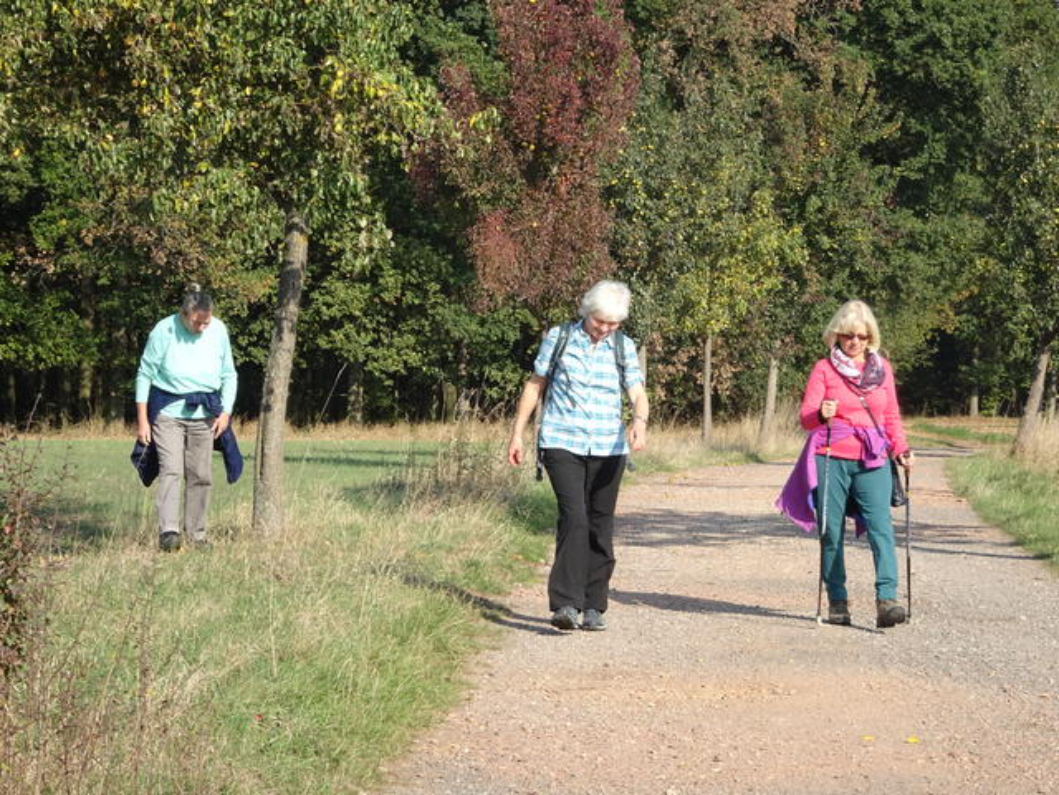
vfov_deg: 11.0
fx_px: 4130
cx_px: 530
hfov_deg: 14.6
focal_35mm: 135
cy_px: 398
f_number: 5.6
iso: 80
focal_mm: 23.11
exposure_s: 1/250
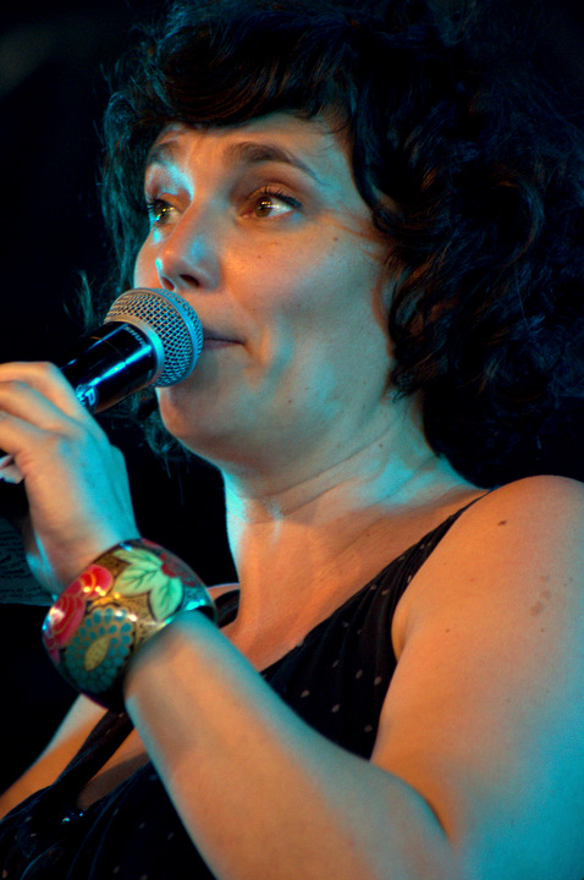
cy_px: 440
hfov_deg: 3.4
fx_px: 9883
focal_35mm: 405
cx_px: 292
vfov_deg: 5.1
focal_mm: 270
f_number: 5.6
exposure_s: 1/250
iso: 2500
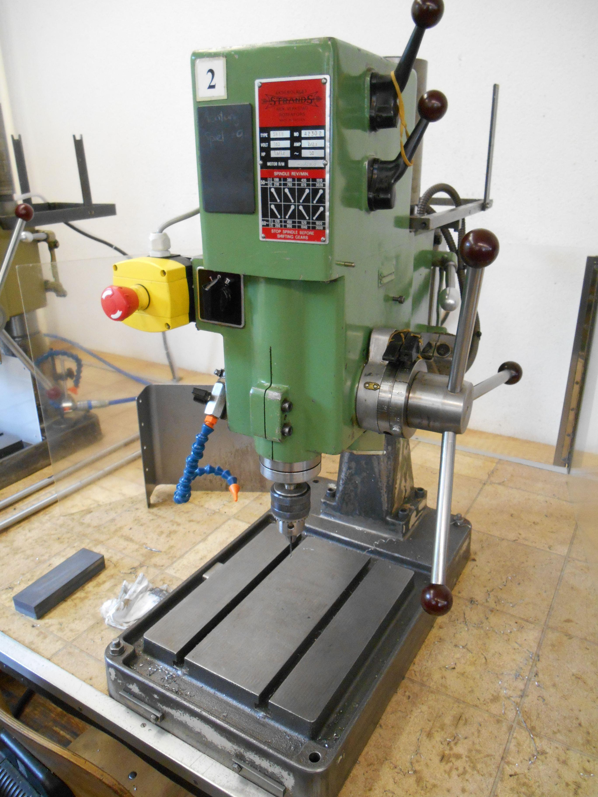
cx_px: 299
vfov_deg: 67.3
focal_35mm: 26
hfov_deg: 53.1
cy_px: 398
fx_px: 599
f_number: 3.4
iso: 400
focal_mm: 4.7
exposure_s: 1/30
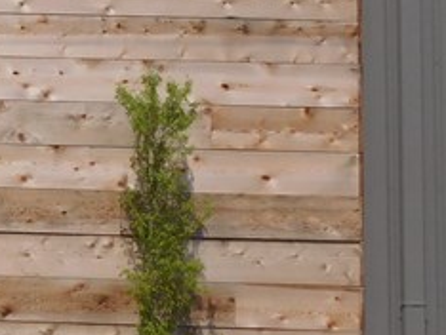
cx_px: -452
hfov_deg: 10.4
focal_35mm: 175
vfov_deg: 8.5
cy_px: 84
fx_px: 2257
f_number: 7.2
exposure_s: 1/640
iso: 125
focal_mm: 7.1
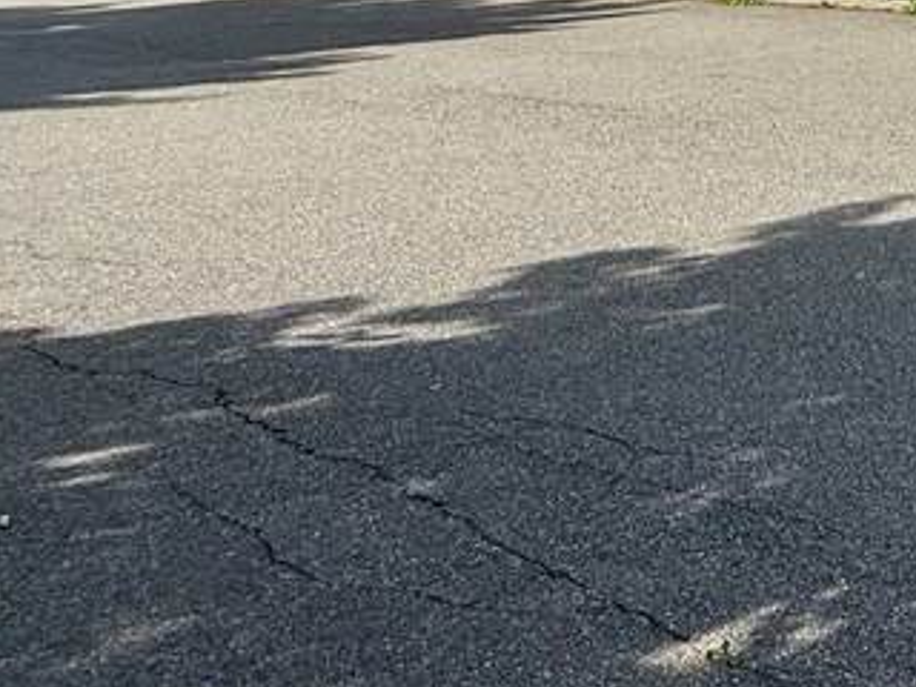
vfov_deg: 24.8
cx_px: 1620
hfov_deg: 22.1
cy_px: -14
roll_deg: -0.7
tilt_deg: -3.5
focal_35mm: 56
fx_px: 1482
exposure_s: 1/2611
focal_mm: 2.22
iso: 50
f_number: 2.2
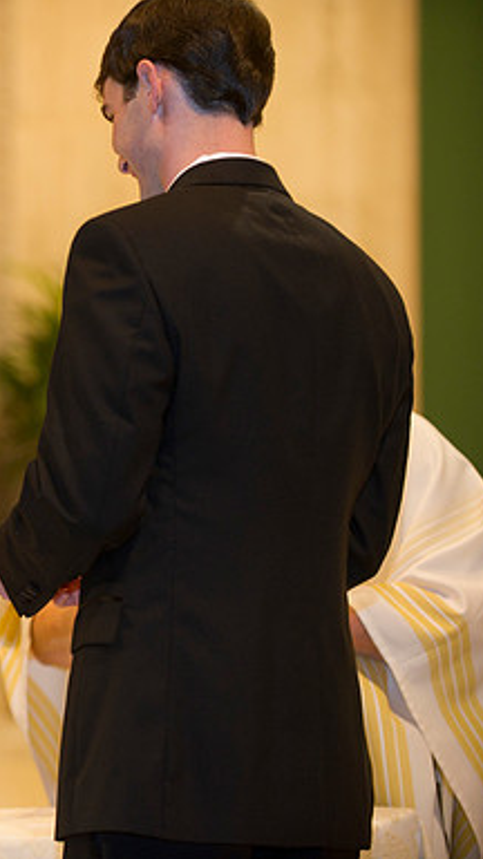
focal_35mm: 190
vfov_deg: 11.3
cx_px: -159
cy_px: 430
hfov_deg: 6.3
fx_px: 4326
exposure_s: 1/60
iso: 1600
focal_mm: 120
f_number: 2.8
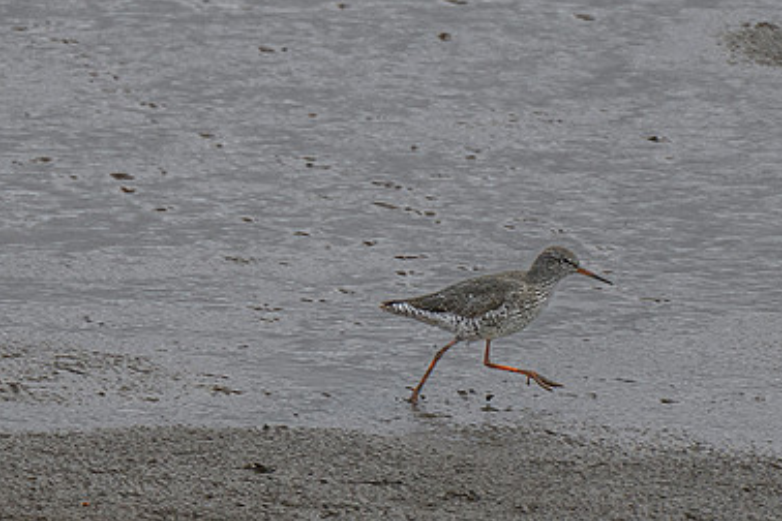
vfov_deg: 0.8
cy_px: 317
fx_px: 39662
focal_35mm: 1826
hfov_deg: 1.1
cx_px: 715
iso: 560
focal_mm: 400
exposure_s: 1/1600
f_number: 6.3
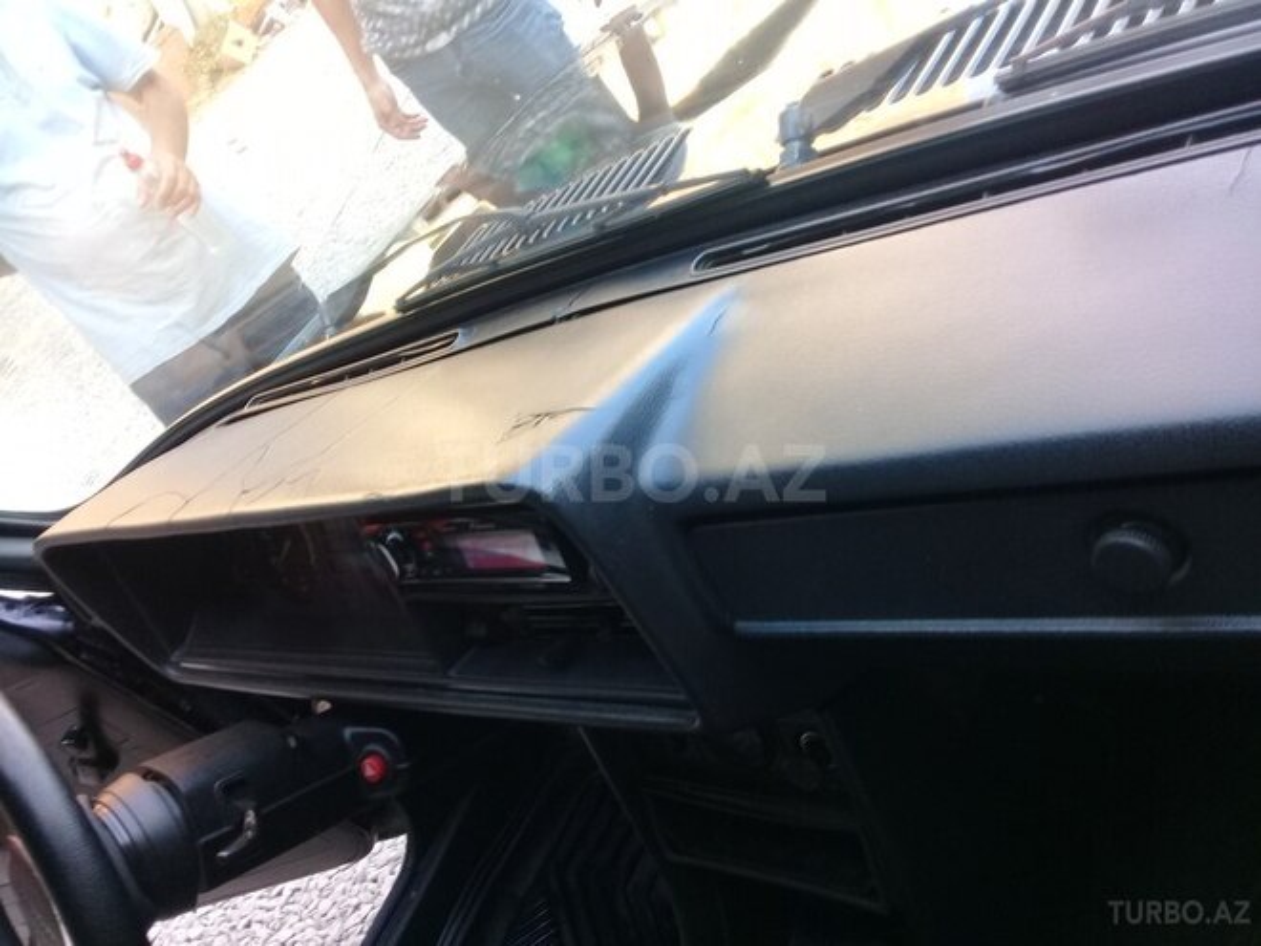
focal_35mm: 31
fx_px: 1129
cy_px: 473
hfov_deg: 58.4
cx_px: 630
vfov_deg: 45.4
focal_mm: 3.3
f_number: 2.2
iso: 50
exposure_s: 1/33
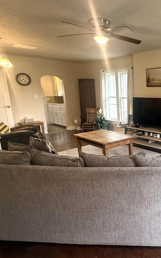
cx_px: 167
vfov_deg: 68.4
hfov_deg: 39.5
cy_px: 135
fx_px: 190
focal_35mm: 27
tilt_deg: -12.3
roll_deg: -0.6
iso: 320
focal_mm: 2.22
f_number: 2.2
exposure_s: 1/60
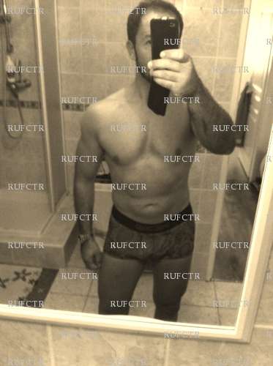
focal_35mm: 35
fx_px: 369
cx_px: 136
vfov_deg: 52.7
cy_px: 183
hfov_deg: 40.6
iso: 320
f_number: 2.8
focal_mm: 3.85
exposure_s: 1/17
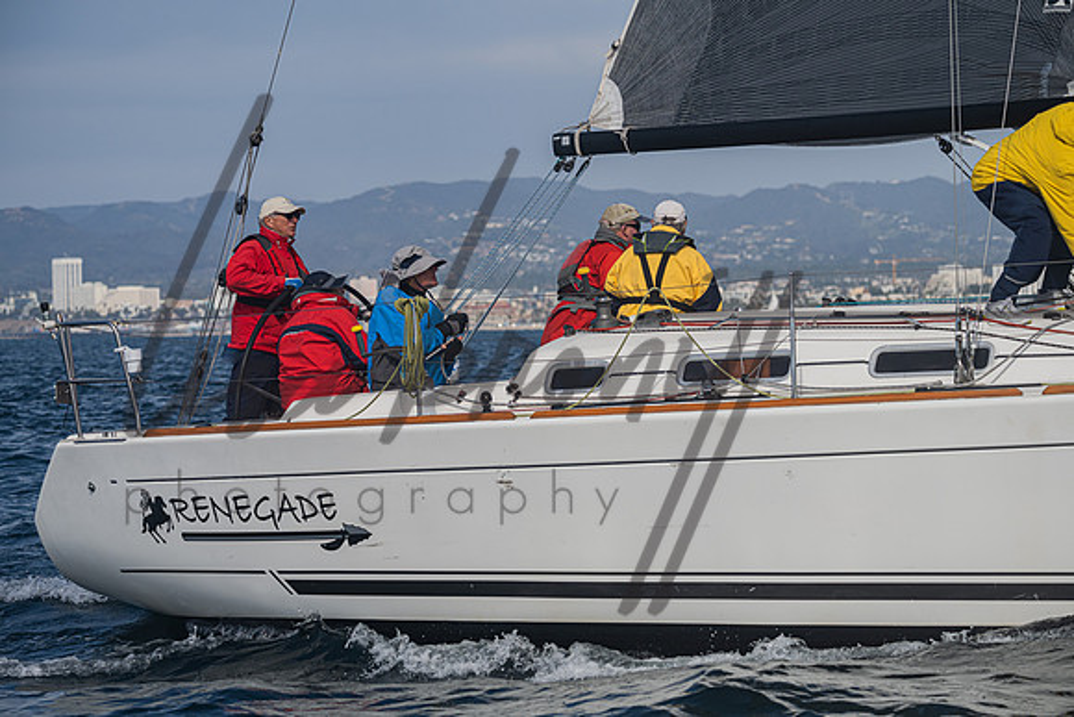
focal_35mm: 145
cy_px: 358
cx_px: 537
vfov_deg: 9.5
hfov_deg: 14.2
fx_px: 4327
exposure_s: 1/4000
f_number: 6.3
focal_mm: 145
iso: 320
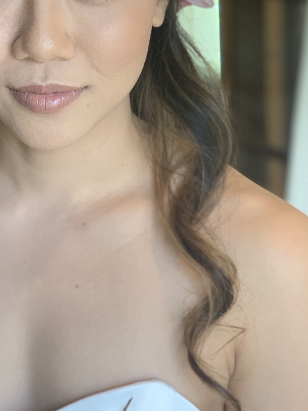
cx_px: 45
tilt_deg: -11.6
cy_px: 105
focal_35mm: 94
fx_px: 1115
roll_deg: +2.5
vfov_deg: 20.7
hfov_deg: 15.6
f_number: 2.4
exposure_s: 1/120
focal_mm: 6
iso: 100
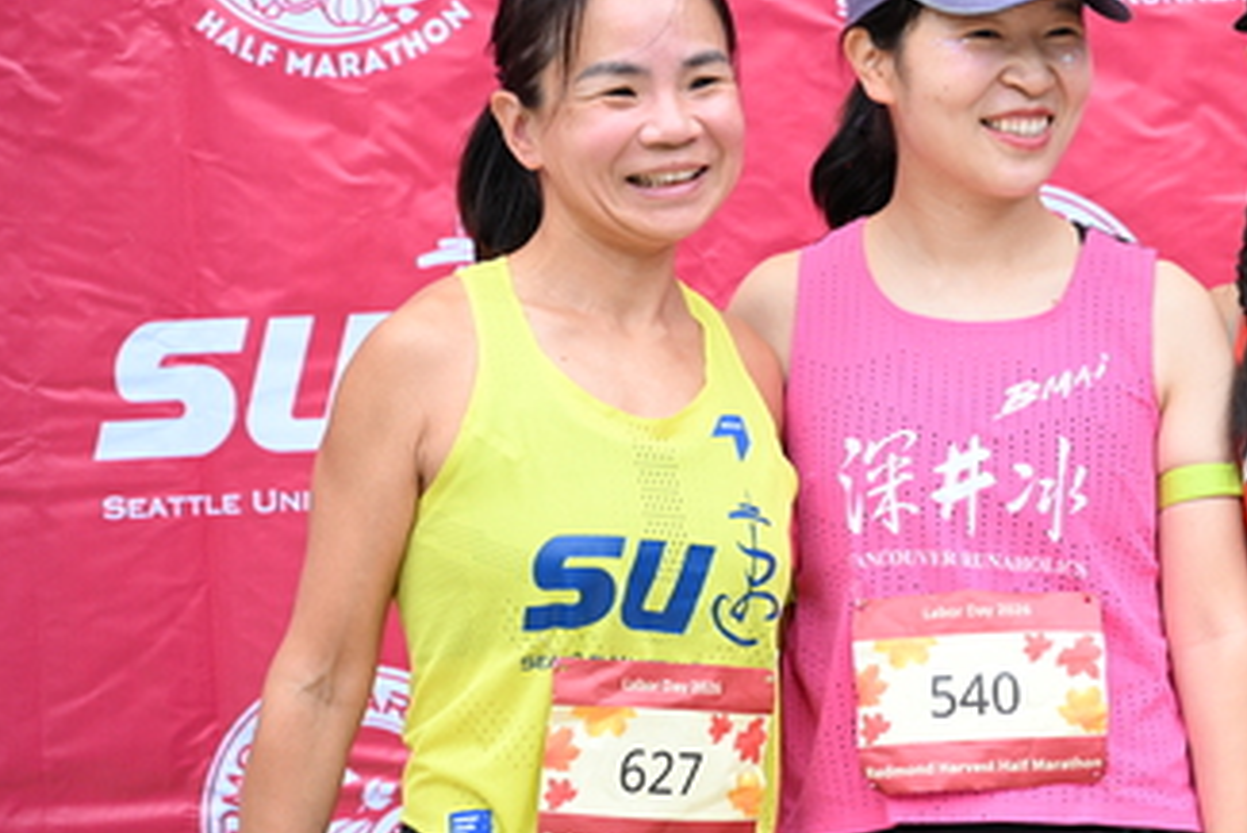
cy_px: 301
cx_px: 1047
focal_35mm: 164
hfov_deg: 12.5
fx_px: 5683
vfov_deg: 8.4
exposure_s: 1/320
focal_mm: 97
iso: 2000
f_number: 4
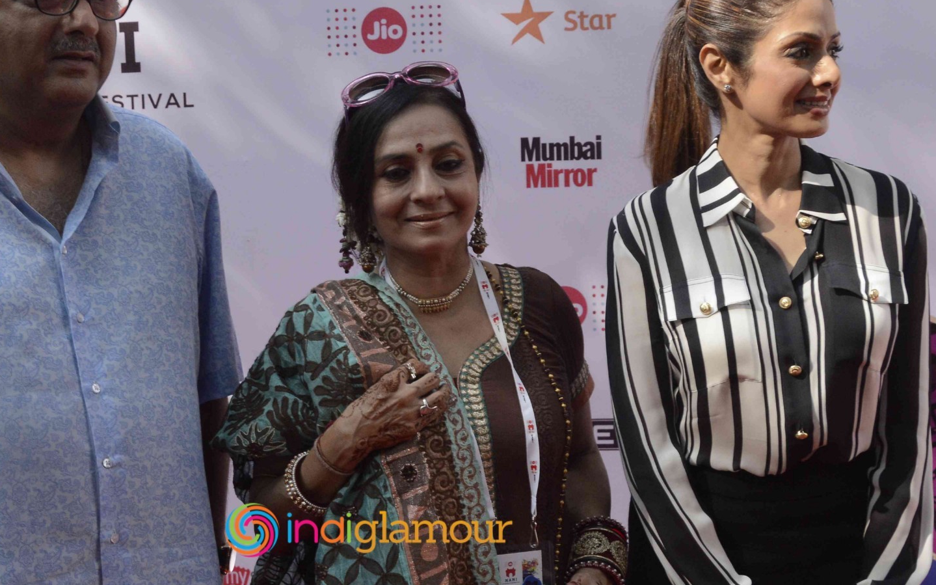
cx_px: 368
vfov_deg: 20.3
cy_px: 336
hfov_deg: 32.0
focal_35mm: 64
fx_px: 1629
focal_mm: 25
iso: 800
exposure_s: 1/200
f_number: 9
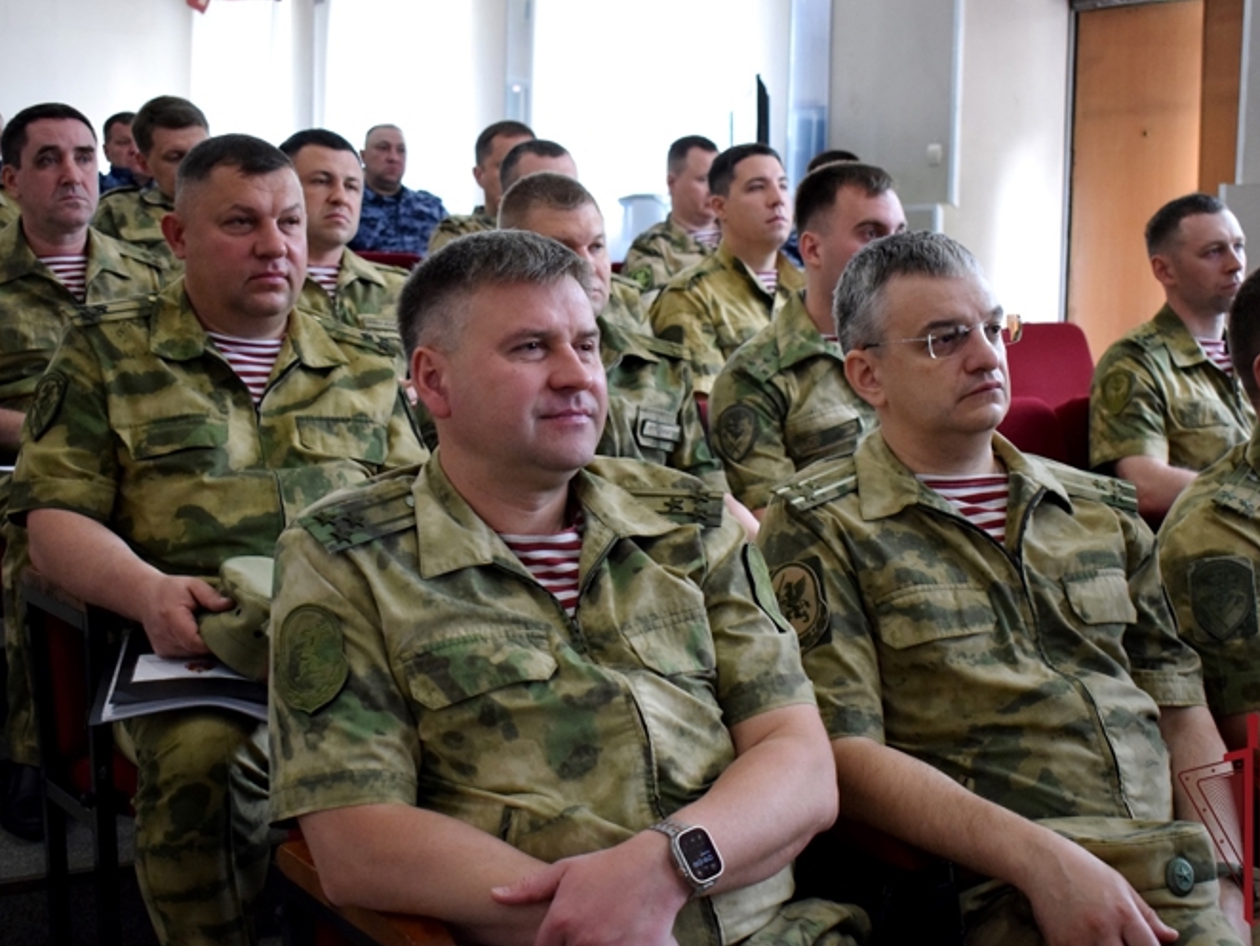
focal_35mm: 49
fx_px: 1784
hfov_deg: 38.9
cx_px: 636
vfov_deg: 29.7
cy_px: 474
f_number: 4.2
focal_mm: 30
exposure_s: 1/60
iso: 2500
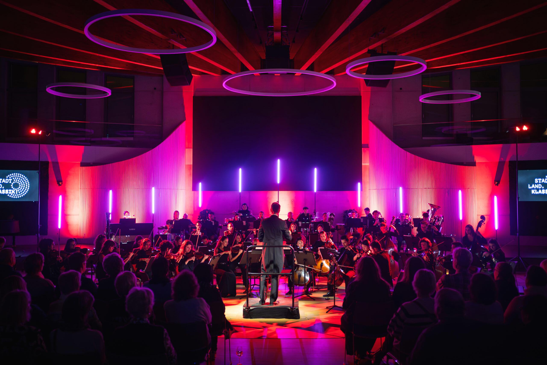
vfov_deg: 37.9
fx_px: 532
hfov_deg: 54.4
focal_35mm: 35
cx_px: 274
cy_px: 182
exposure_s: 1/100
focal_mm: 35
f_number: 1.8
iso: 3200
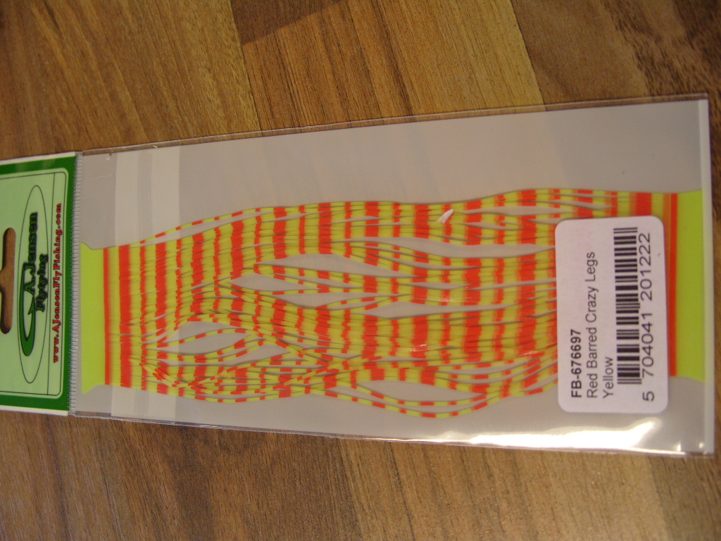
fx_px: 729
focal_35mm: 35
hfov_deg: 52.6
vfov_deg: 40.7
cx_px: 360
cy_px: 270
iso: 120
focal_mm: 7.8
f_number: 2.8
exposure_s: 1/45
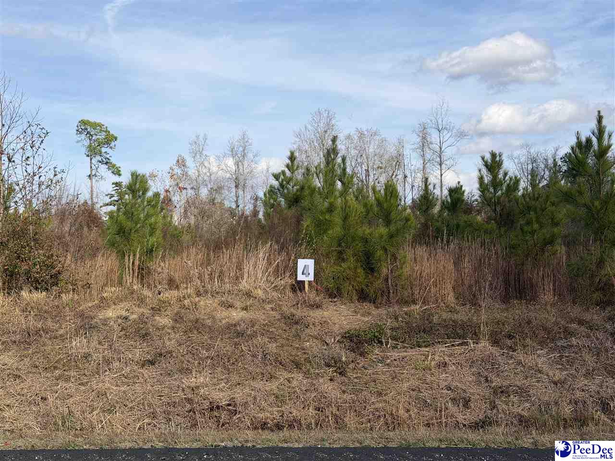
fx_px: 853
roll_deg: +1.0
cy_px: 230
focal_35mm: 48
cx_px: 308
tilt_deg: +2.6
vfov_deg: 30.3
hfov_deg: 39.7
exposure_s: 1/6024
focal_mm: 6.76
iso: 64
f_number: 1.78
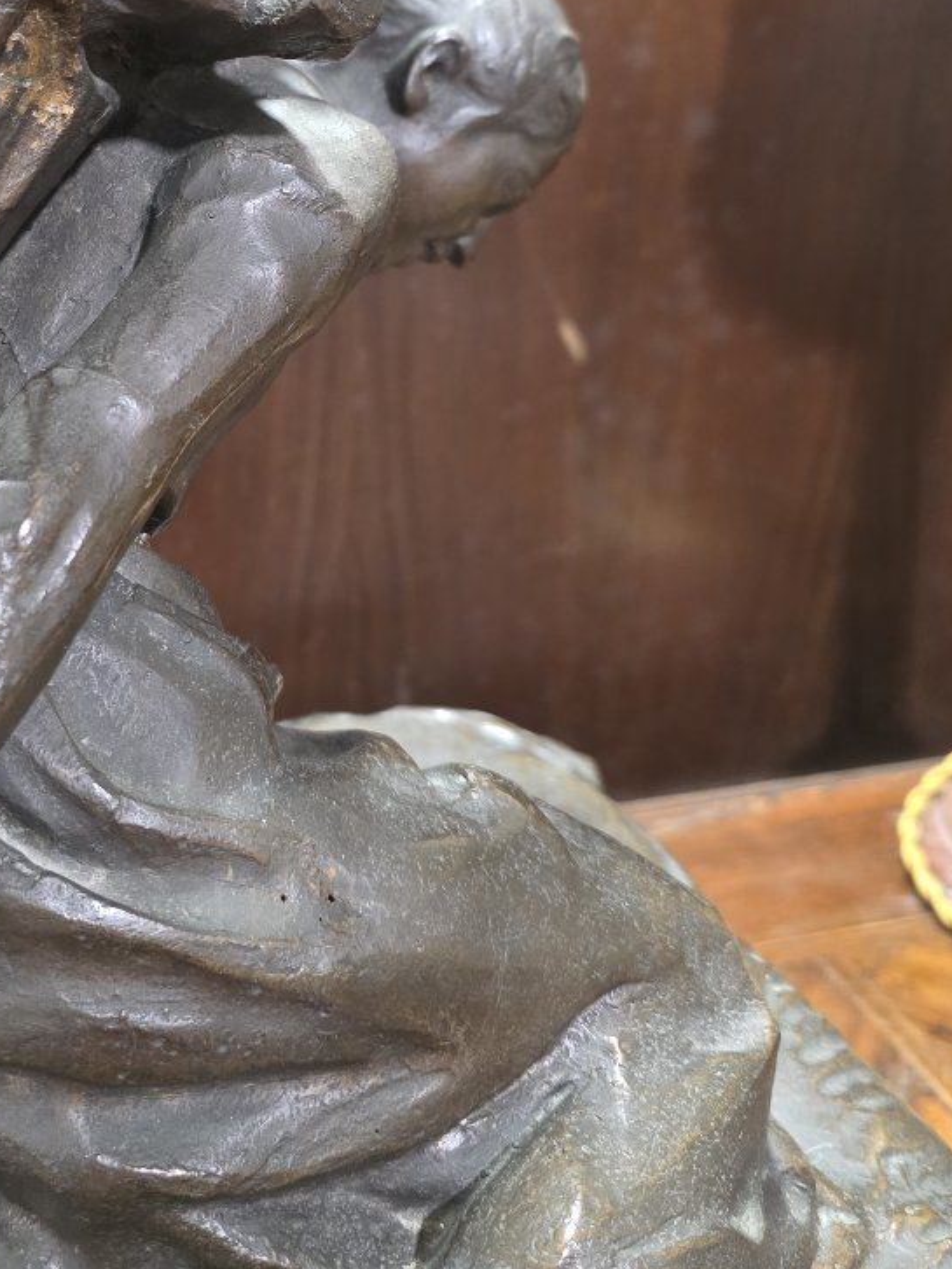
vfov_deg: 47.4
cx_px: 206
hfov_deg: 36.6
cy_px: 336
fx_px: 1393
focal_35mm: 38
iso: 1600
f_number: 1.7
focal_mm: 6.3
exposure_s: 1/100
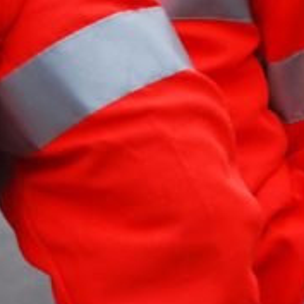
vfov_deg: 2.6
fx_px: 6587
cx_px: 79
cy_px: -250
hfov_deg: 2.6
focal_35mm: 663
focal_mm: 90
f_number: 5.6
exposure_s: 1/80
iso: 400
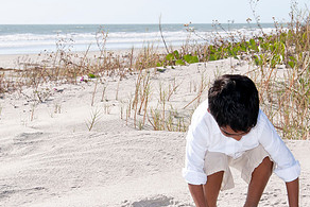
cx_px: 162
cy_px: 93
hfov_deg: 14.1
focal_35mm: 146
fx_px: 1258
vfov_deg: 9.4
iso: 100
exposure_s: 1/250
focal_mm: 48
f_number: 11
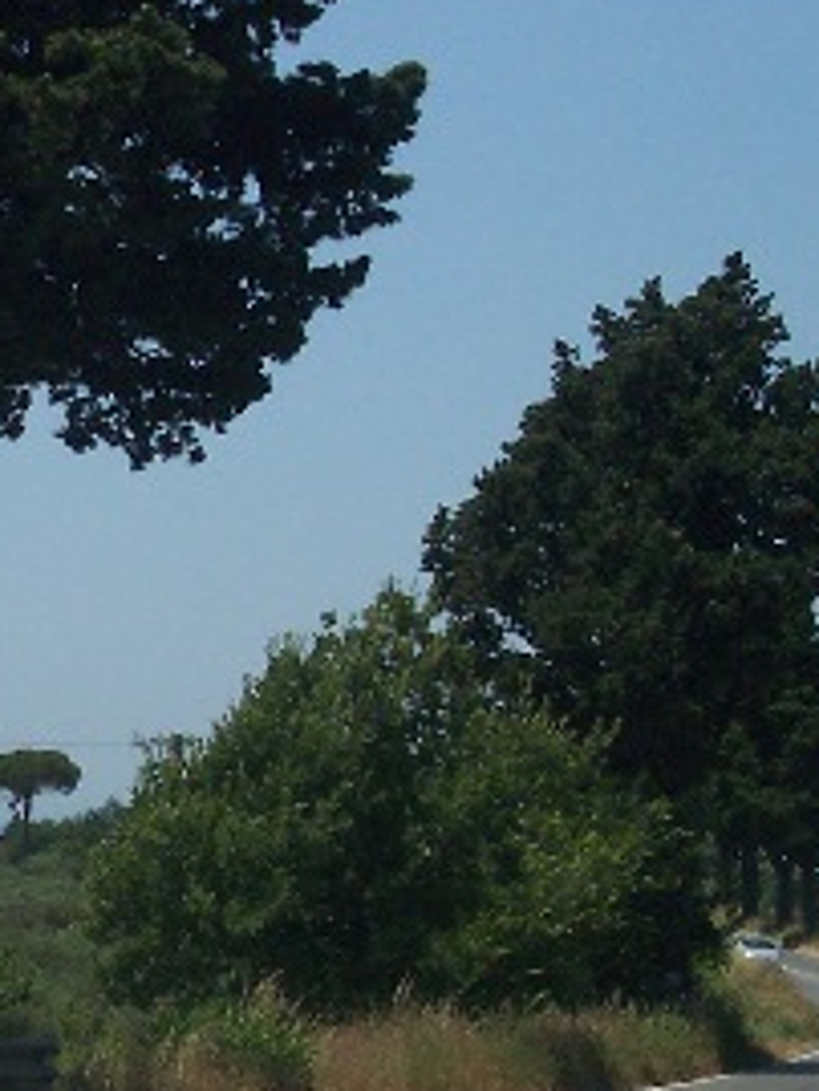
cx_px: -296
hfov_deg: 12.6
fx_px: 3562
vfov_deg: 17.4
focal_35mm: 113
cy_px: 446
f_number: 4.8
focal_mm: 8
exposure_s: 1/1000
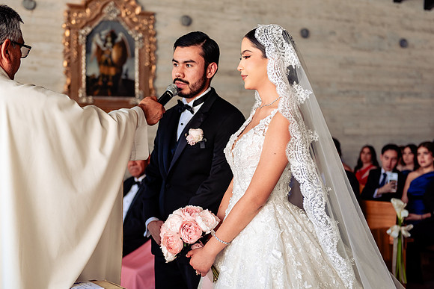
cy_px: 144
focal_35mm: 62
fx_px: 745
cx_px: 217
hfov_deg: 32.5
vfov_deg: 22.0
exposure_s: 1/400
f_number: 3.2
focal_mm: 60
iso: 500
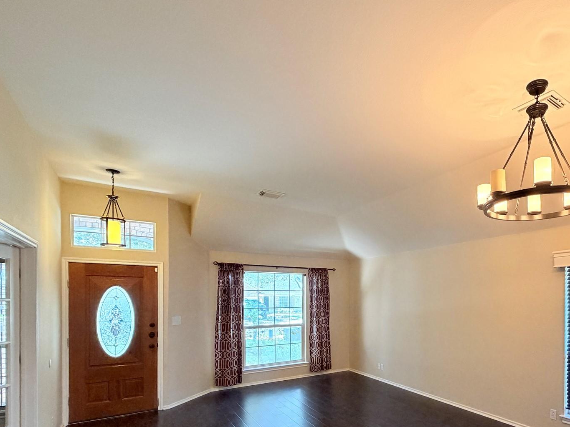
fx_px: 346
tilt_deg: -0.1
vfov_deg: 61.3
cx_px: 396
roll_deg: +0.0
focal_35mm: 21
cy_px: 298
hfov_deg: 75.6
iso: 320
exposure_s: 1/60
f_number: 2.2
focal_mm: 2.22
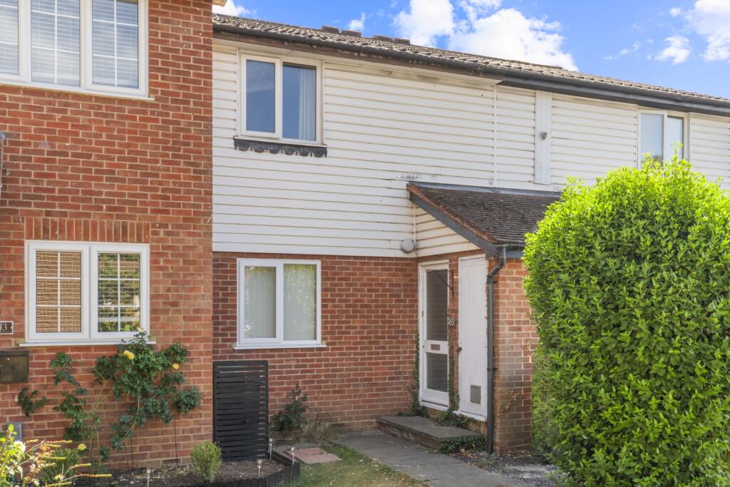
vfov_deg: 37.9
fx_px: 710
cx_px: 365
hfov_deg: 54.4
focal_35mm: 35
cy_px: 244
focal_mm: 35
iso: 320
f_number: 7.1
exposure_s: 1/160
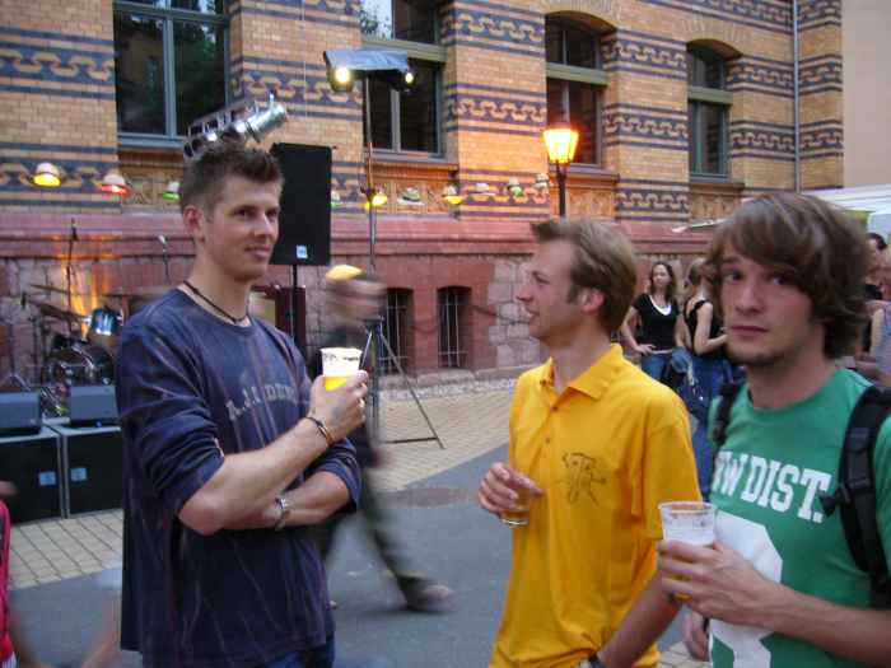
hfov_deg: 52.6
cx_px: 446
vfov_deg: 40.7
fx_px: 901
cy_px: 334
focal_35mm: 35
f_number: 2.8
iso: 200
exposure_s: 1/8
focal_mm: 5.8
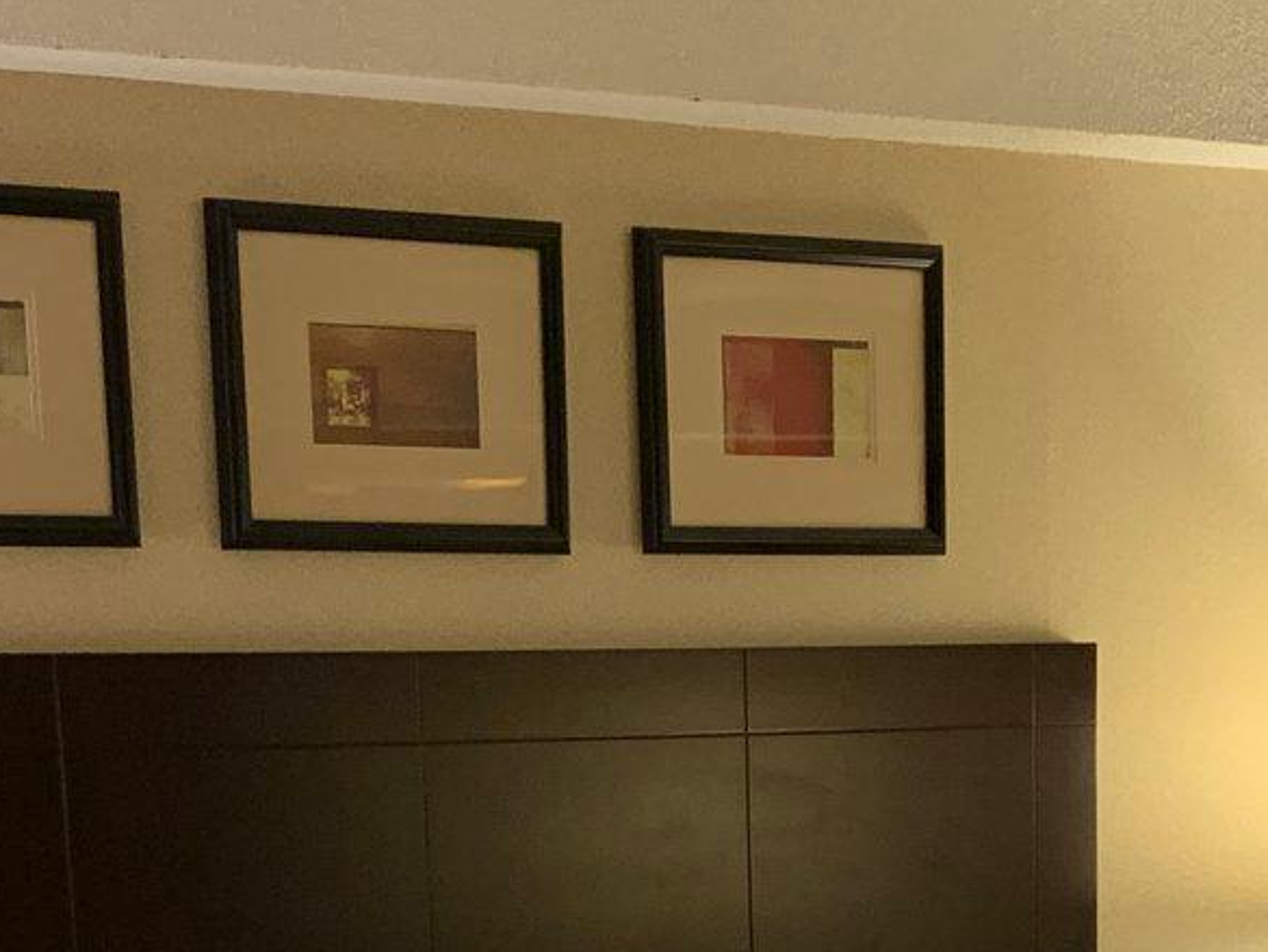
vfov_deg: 15.1
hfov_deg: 21.5
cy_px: 1420
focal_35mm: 91
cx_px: 683
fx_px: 3334
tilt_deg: -10.8
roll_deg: +1.4
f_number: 1.8
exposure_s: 1/60
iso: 160
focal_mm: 4.25
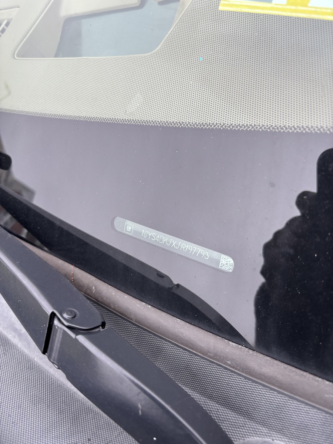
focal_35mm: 26
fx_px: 333
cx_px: 166
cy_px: 222
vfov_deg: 67.3
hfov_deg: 53.1
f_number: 1.6
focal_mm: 5.96
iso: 40
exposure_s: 1/209
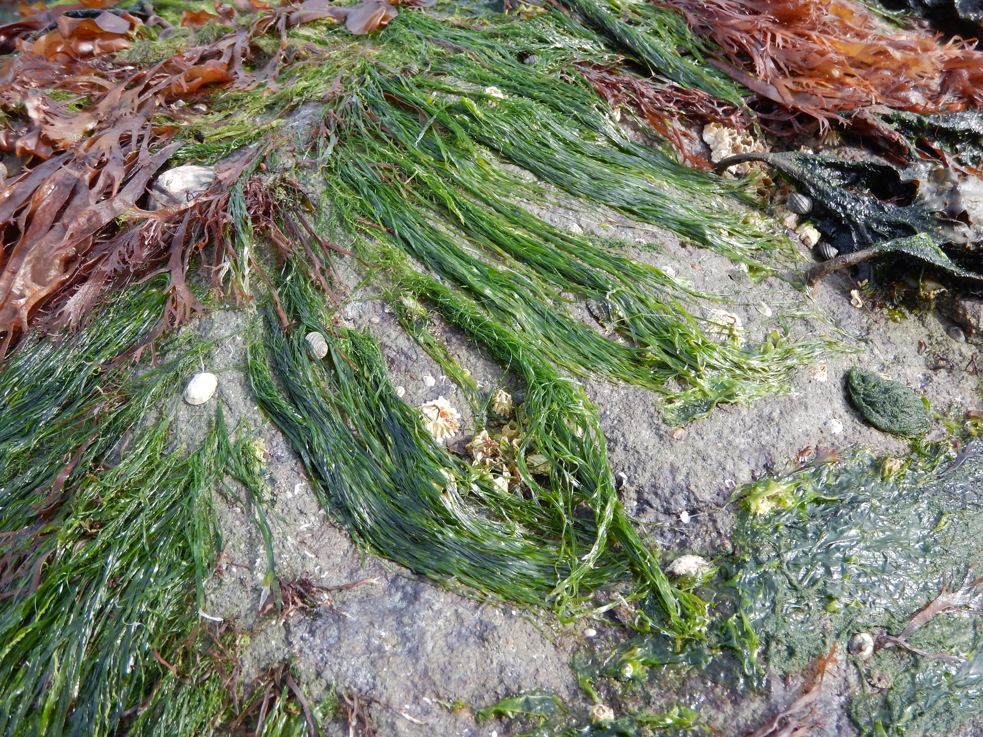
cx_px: 492
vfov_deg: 36.0
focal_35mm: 40
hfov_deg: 46.8
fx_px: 1136
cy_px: 368
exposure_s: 1/160
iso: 125
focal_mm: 7.2
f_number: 4.2
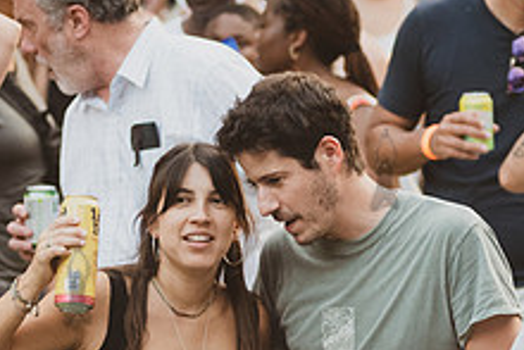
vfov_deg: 3.4
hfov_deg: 5.1
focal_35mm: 404
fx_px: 5884
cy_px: 399
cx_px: 289
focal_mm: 125
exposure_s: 1/400
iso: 2000
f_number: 4
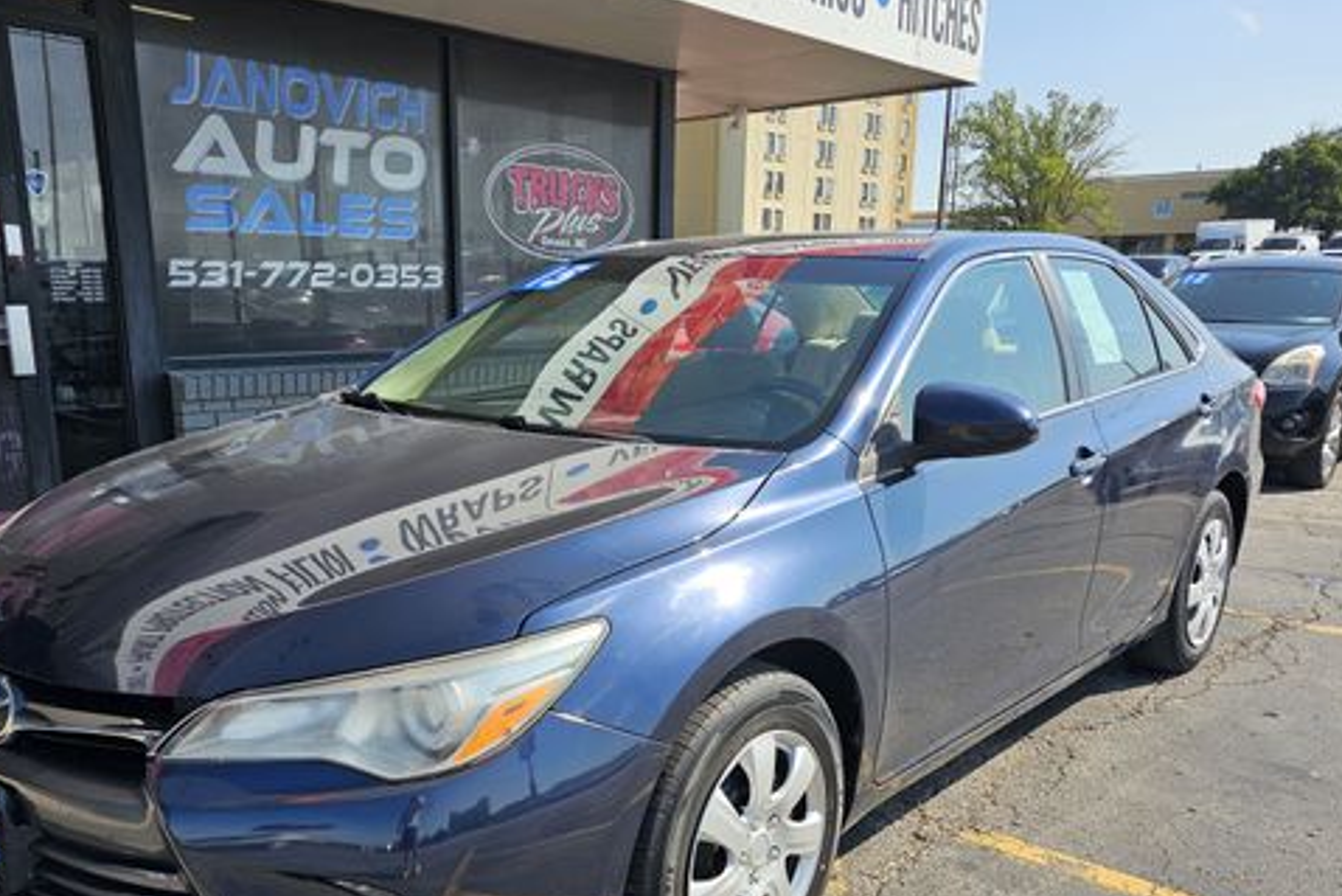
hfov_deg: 58.5
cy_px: 598
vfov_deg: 40.6
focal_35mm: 32
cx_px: 590
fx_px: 1193
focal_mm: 6.3
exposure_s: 1/545
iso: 10
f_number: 1.7
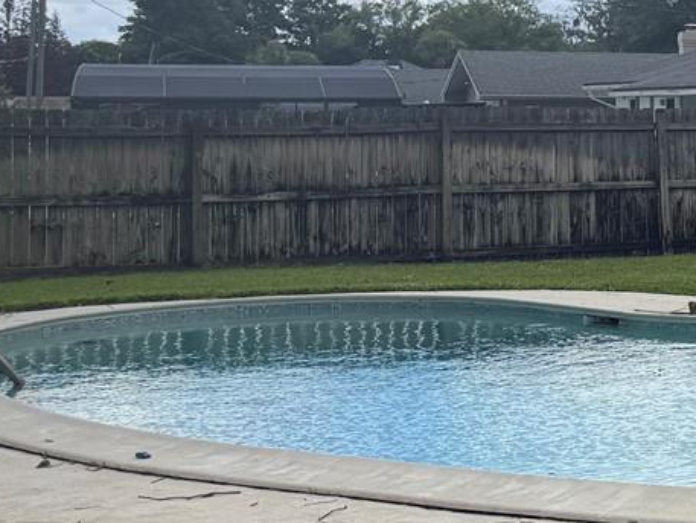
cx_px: 1208
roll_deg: -0.4
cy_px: 108
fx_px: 1689
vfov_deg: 17.4
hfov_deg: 18.7
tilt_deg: -1.0
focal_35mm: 84
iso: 80
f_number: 1.78
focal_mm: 6.76
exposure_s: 1/3759
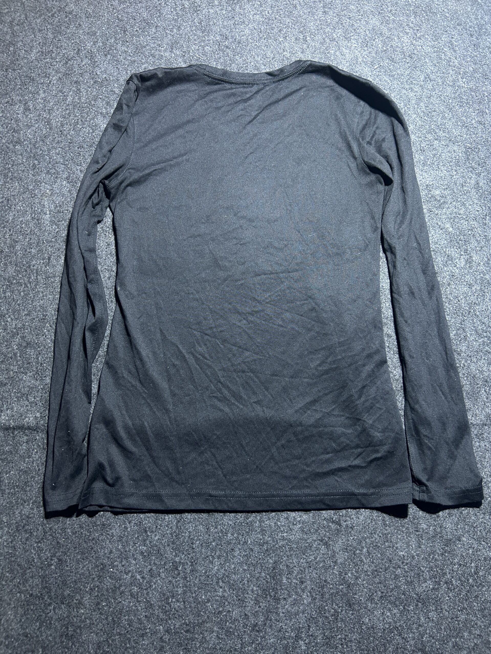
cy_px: 327
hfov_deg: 53.1
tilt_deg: -49.4
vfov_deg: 67.3
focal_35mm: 26
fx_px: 492
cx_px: 246
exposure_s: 1/50
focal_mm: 5.7
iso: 200
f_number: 1.5
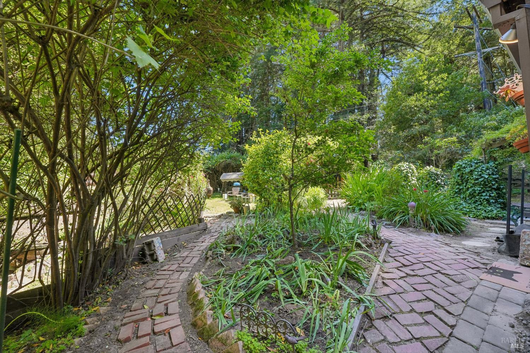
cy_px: 176
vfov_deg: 78.8
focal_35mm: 15
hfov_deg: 101.9
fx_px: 215
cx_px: 265
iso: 640
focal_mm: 14.6
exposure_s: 1/125
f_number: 8
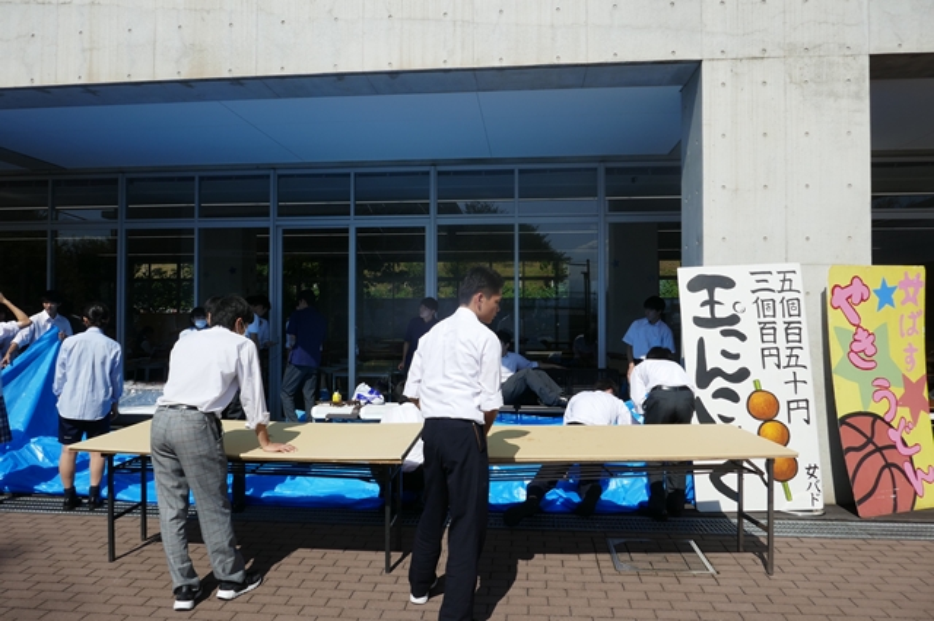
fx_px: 648
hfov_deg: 71.5
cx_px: 467
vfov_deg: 51.2
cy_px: 310
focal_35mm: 25
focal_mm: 9.1
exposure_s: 1/1000
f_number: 5.6
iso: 125
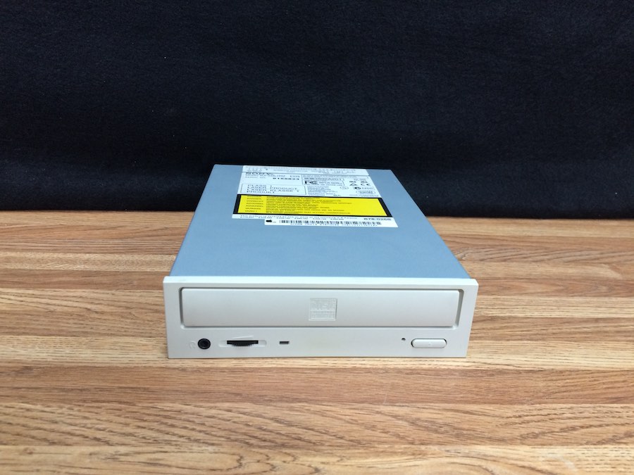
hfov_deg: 61.7
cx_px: 317
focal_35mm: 29
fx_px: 531
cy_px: 238
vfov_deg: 48.2
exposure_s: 1/30
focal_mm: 4.15
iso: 100
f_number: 2.2
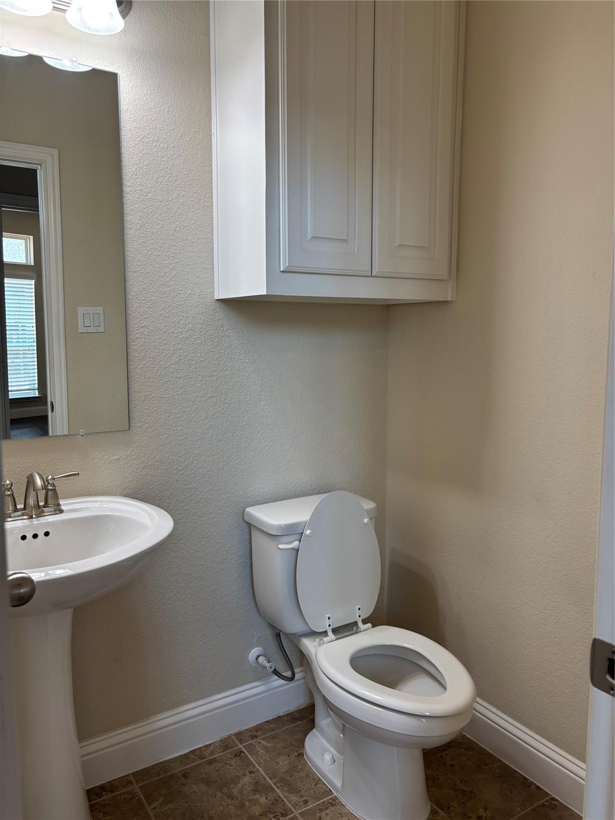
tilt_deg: -5.7
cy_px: 410
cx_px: 308
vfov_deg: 67.3
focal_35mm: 26
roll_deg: -0.6
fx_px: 616
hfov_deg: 53.1
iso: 80
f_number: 1.6
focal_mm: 5.96
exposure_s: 1/120
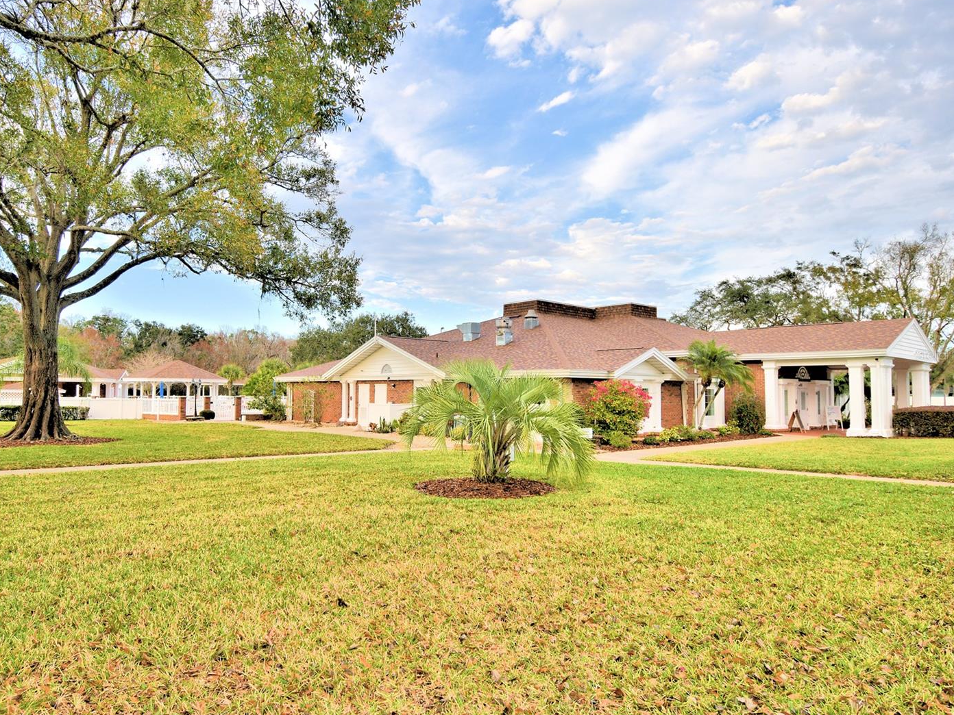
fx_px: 579
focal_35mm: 21
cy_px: 355
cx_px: 429
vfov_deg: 63.4
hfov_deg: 78.8
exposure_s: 1/250
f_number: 5.6
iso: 100
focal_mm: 13
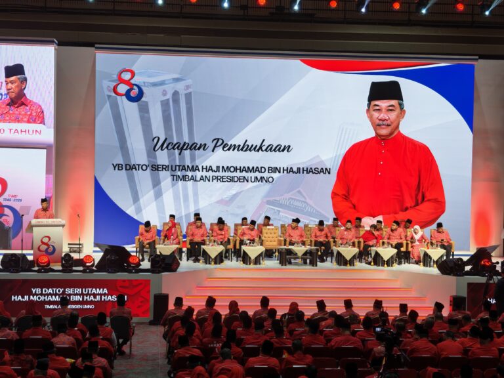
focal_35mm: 66
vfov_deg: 22.3
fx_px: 961
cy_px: 189
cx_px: 252
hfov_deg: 29.4
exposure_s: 1/100
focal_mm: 6.55
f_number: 1.6
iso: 80
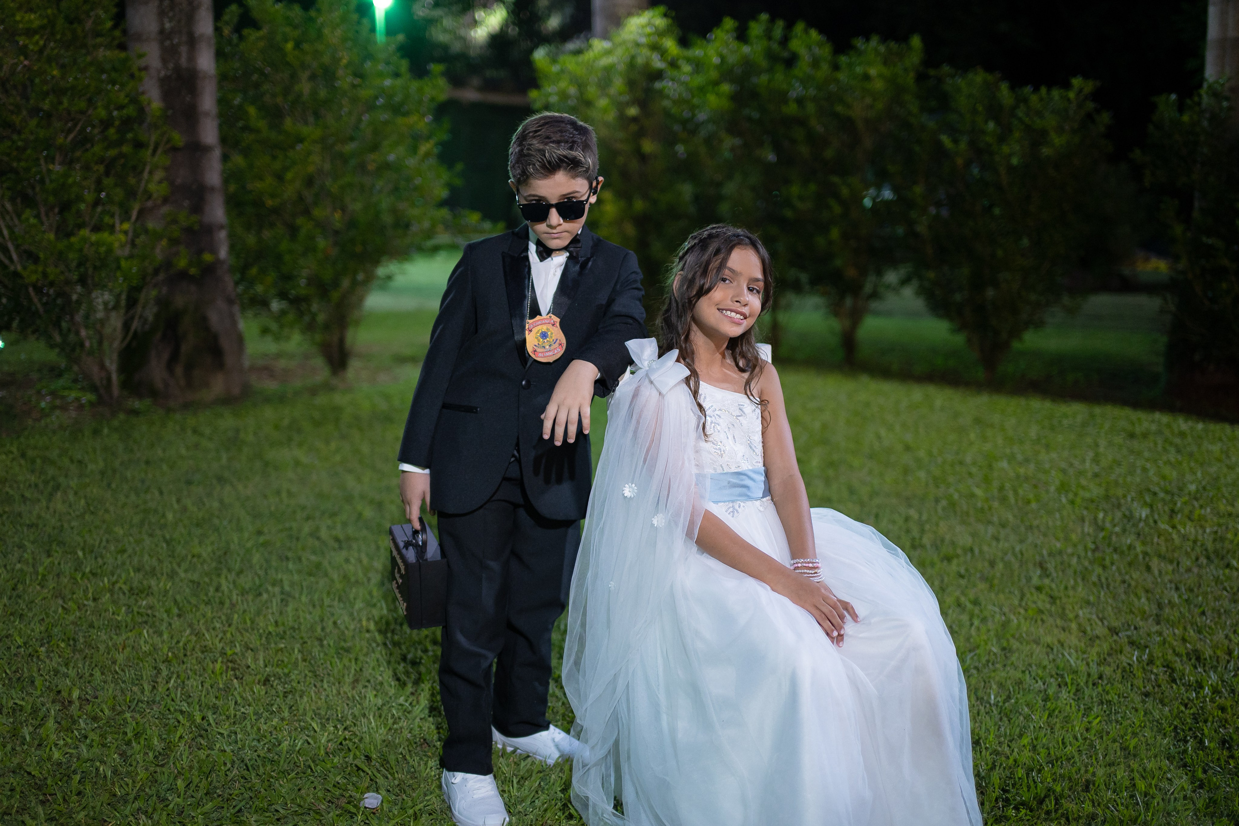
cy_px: 413
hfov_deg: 50.4
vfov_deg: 34.8
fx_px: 1316
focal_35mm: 38
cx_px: 623
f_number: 1.4
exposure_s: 1/250
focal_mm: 35
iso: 1000
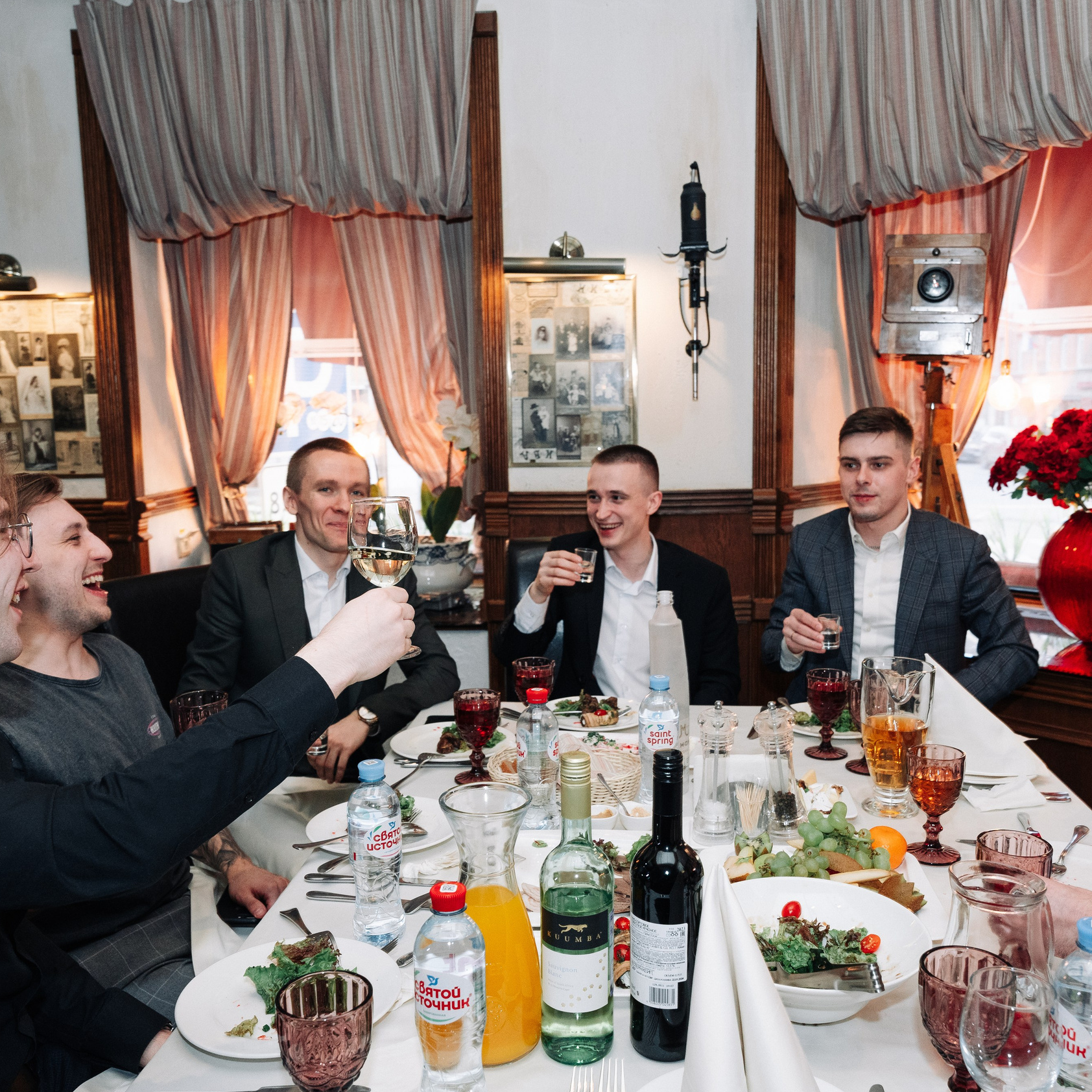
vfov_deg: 52.5
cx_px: 578
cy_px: 547
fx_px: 1106
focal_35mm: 31
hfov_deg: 52.5
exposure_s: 1/125
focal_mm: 24
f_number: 5
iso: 1600
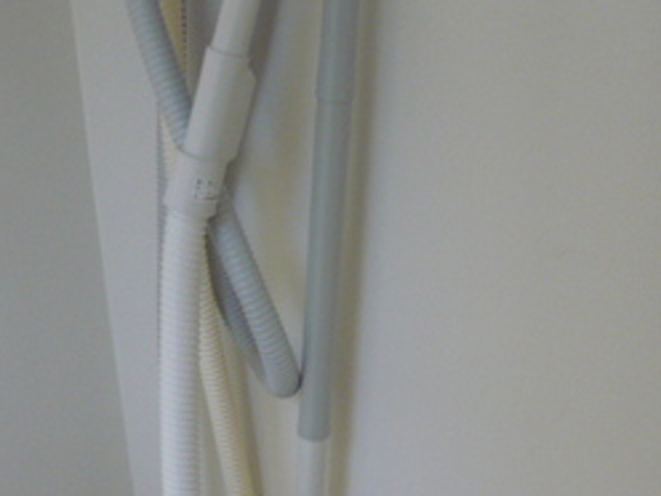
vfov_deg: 25.5
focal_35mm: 56
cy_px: 415
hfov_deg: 34.3
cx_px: 357
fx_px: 1069
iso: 250
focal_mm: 5.5
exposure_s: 1/30
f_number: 2.8
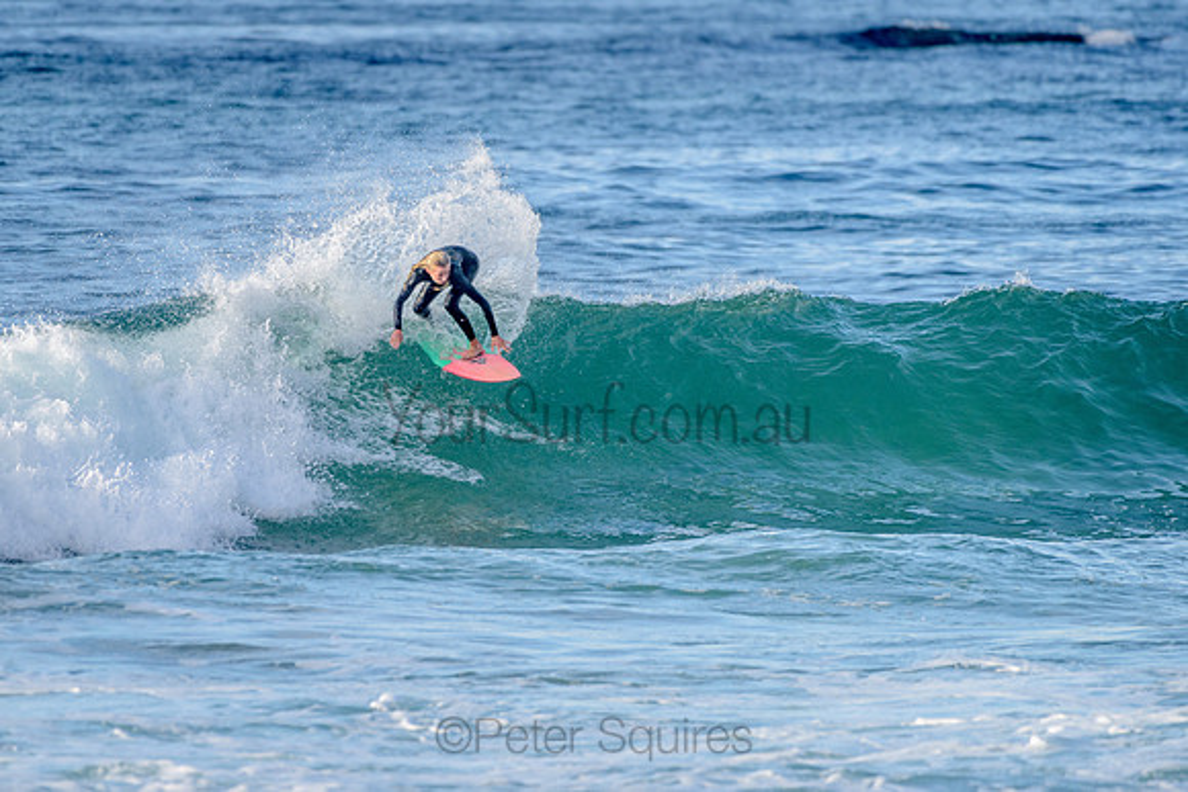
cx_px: 469
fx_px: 20231
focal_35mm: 613
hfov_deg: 3.4
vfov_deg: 2.2
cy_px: 350
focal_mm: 500
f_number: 5.6
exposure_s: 1/1250
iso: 320
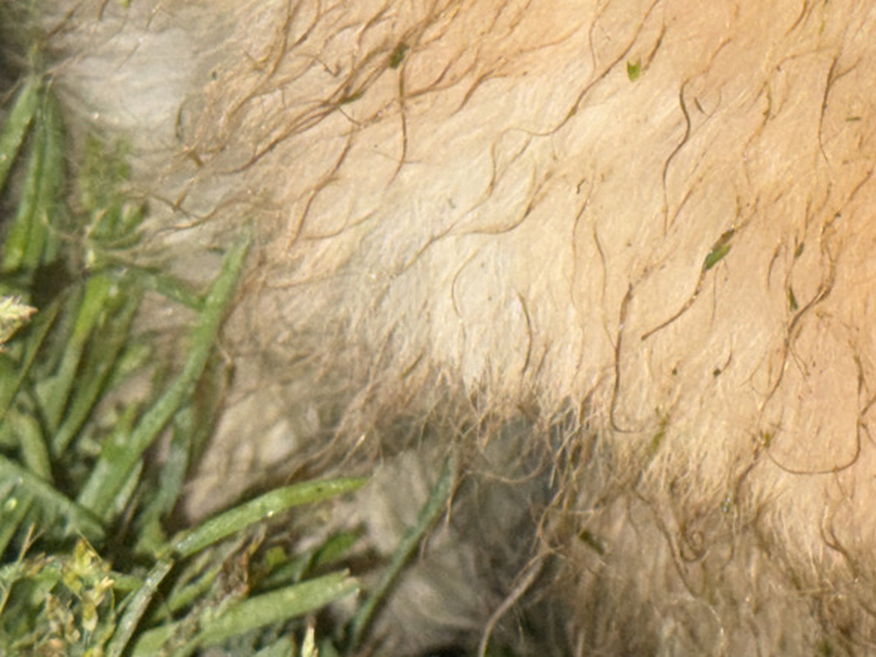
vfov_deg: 8.9
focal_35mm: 163
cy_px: -328
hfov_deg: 12.0
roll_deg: -21.8
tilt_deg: -23.7
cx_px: 913
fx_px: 4126
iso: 64
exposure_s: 1/7
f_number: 1.78
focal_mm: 6.76
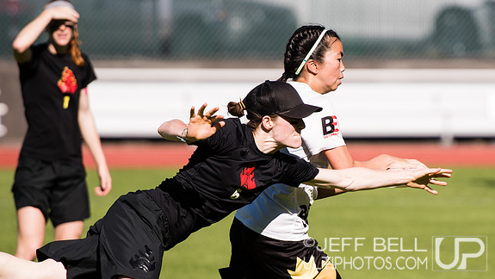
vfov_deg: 2.2
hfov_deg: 4.0
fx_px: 7130
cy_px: 167
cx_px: 350
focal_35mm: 543
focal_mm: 200
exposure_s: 1/2000
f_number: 2.8
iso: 100
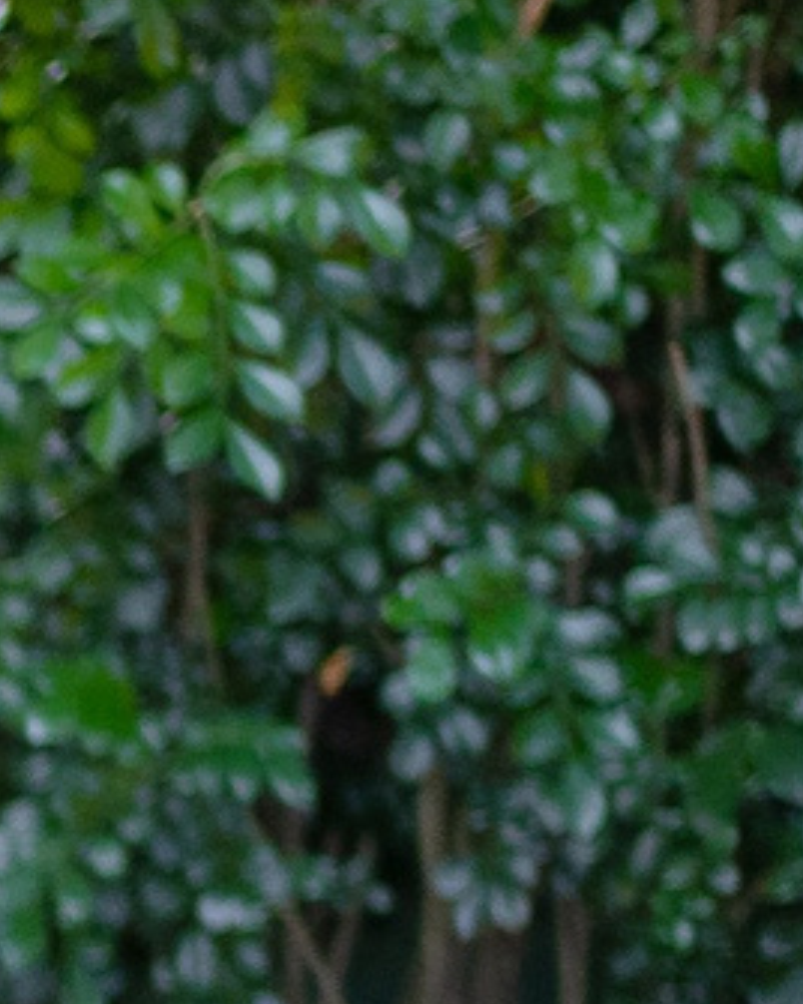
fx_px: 7456
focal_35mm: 251
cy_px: 1179
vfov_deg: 7.6
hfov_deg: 5.7
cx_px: -1639
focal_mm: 35
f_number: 1.4
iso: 1000
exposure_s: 1/320
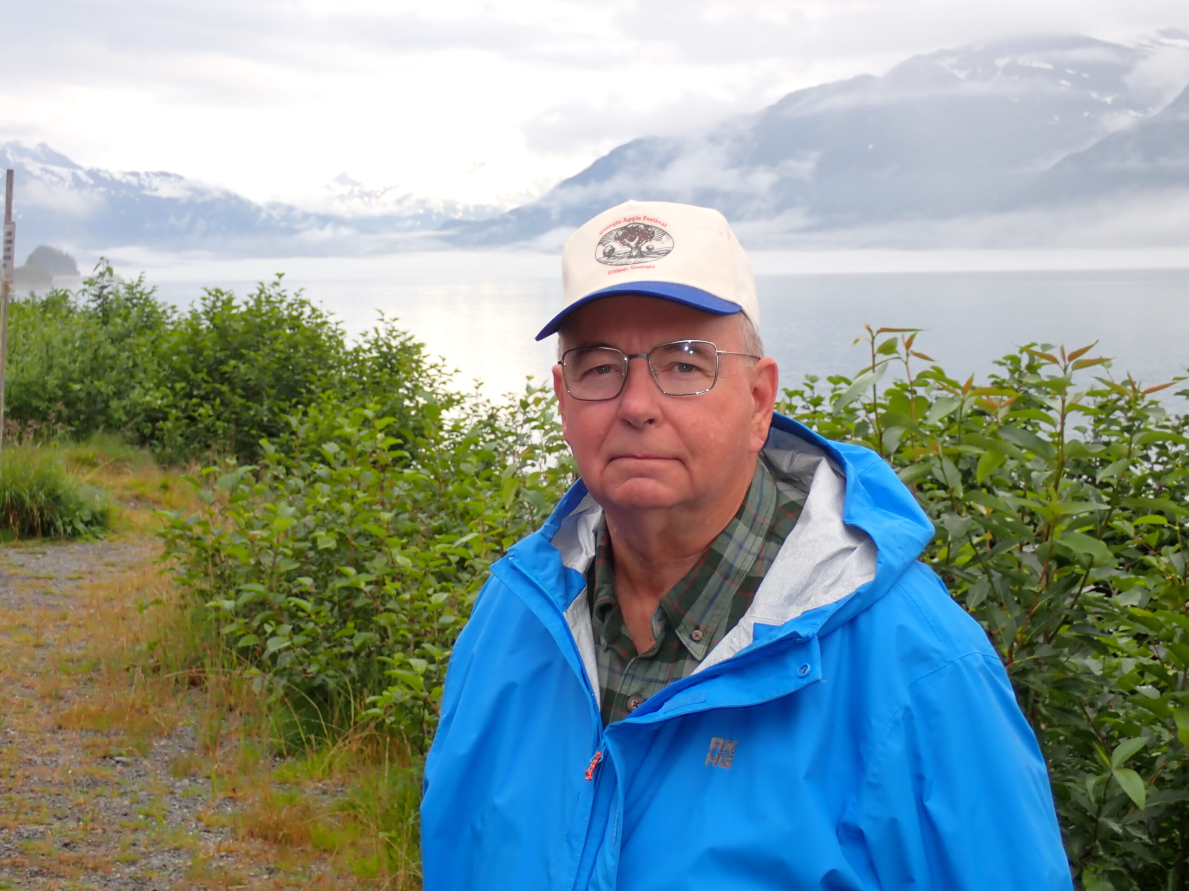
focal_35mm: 67
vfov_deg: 21.9
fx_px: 2301
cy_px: 446
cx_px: 594
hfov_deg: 29.0
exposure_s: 1/125
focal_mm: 11.88
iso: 100
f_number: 5
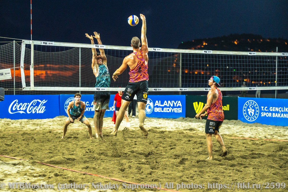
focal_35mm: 87
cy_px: 95
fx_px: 696
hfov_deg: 23.4
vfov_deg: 15.7
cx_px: 143
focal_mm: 86
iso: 2000
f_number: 2.8
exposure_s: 1/500
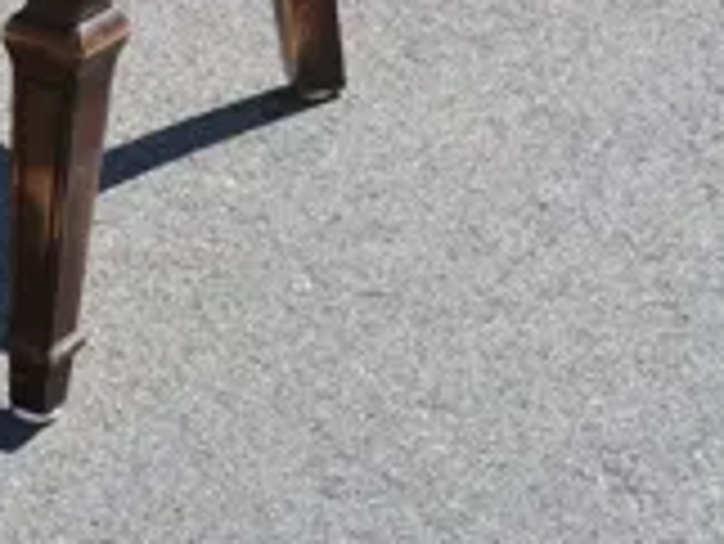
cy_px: -211
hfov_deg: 9.1
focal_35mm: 215
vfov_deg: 6.8
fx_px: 4500
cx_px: -135
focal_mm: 40
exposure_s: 1/200
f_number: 7.1
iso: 100
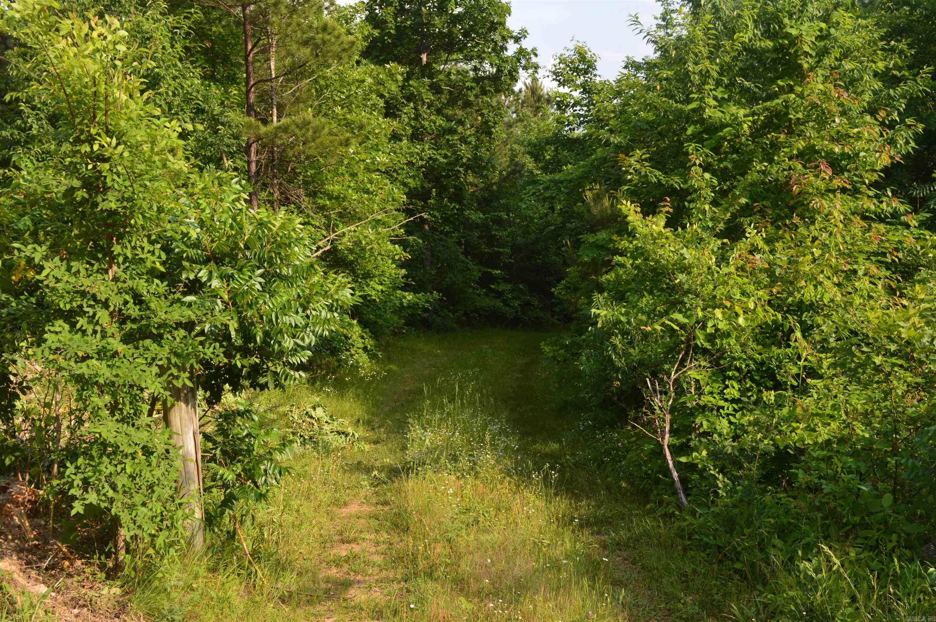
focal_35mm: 39
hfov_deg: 49.6
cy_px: 311
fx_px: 1013
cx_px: 468
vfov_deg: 34.1
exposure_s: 1/250
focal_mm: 26
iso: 400
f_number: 10
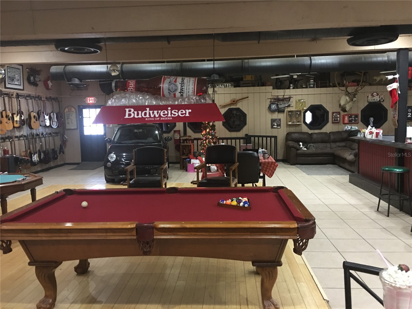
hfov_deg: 61.7
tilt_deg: -5.8
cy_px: 154
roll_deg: +1.4
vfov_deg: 48.2
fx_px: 345
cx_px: 206
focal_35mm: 29
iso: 80
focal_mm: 4.15
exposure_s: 1/4
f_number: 2.2
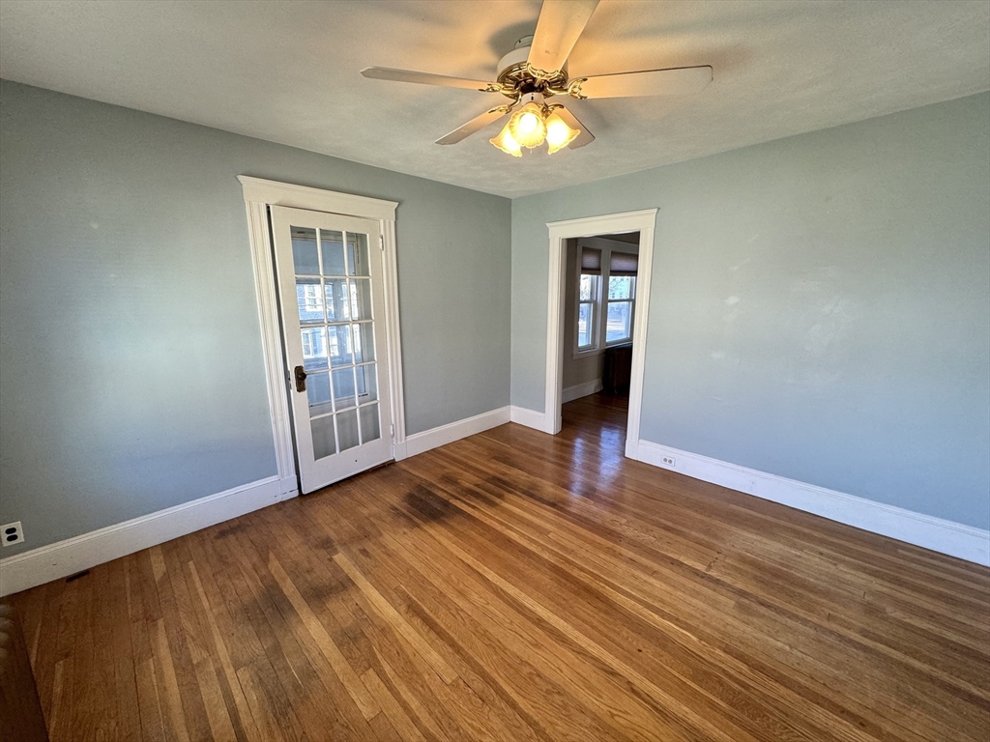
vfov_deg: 85.7
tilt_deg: -11.6
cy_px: 371
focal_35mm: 14
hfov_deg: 102.1
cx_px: 495
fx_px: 400
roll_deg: -0.3
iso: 160
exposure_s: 1/120
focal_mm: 2.22
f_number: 2.2
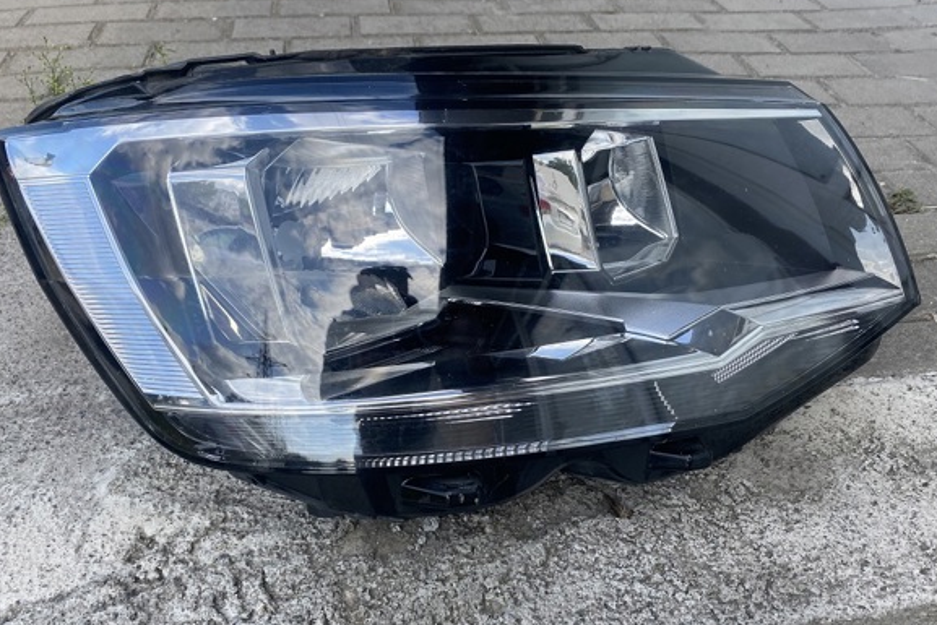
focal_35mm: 30
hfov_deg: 61.9
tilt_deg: -39.3
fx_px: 781
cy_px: 365
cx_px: 494
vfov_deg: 43.5
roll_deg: -1.3
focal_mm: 4.25
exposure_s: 1/788
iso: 32
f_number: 1.8
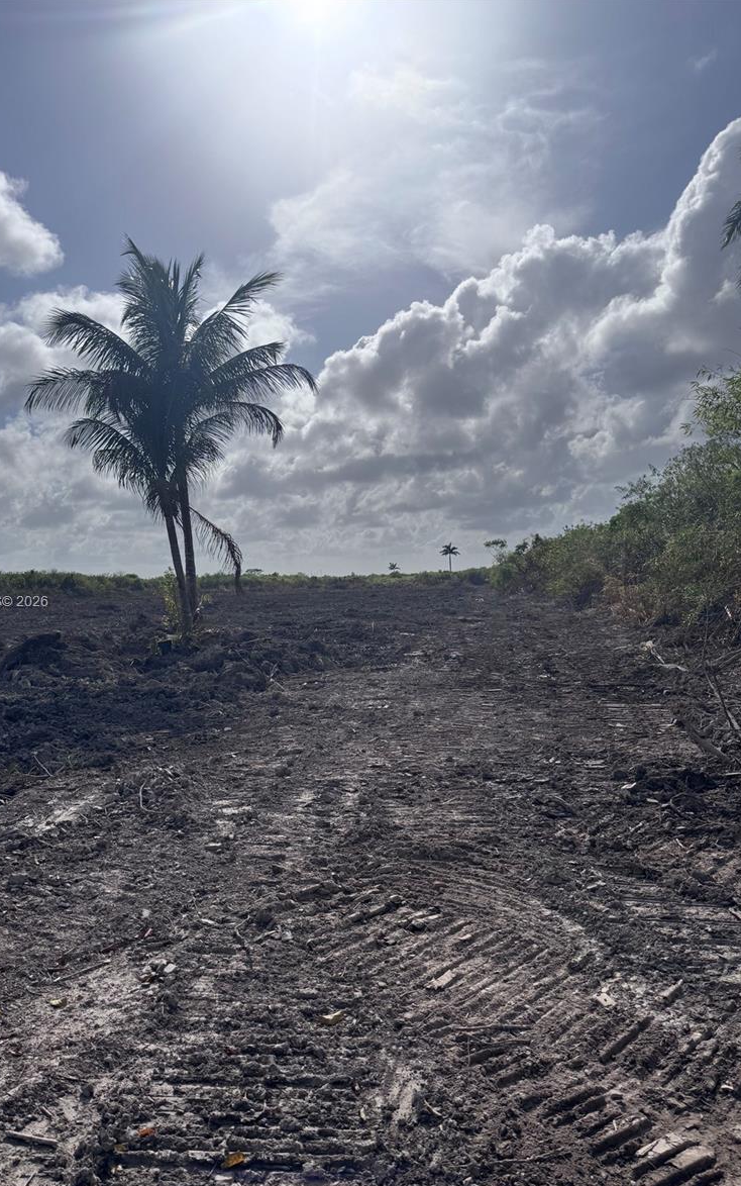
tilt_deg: +0.1
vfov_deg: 70.4
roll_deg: +1.5
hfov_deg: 47.5
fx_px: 840
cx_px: 316
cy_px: 603
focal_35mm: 26
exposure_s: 1/20000
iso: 64
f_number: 1.78
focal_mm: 6.76
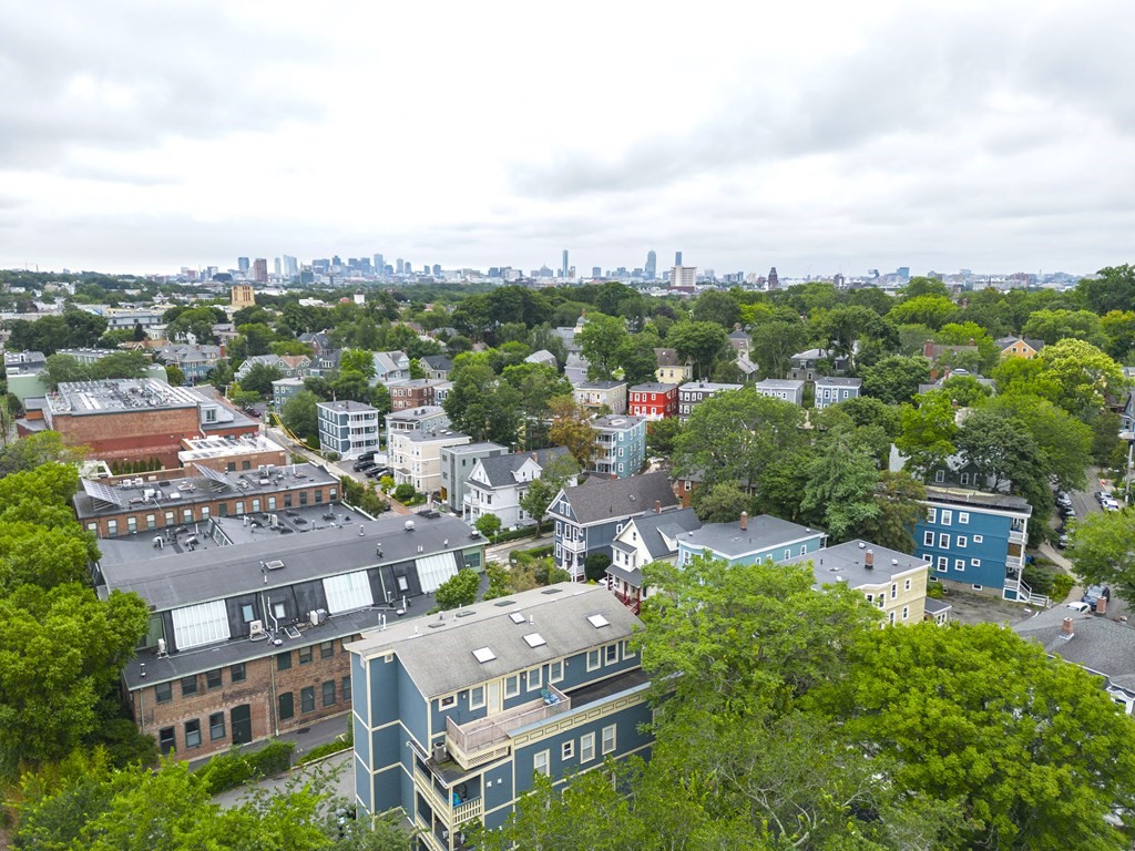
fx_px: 787
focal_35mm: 24
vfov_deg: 56.8
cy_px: 426
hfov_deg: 71.6
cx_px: 568
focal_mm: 6.72
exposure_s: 1/730
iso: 100
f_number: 1.7
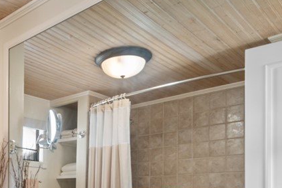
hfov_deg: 43.2
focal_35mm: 42
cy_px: 199
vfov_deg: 29.1
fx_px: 331
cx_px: 43
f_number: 8
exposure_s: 3.2
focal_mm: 11
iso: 320
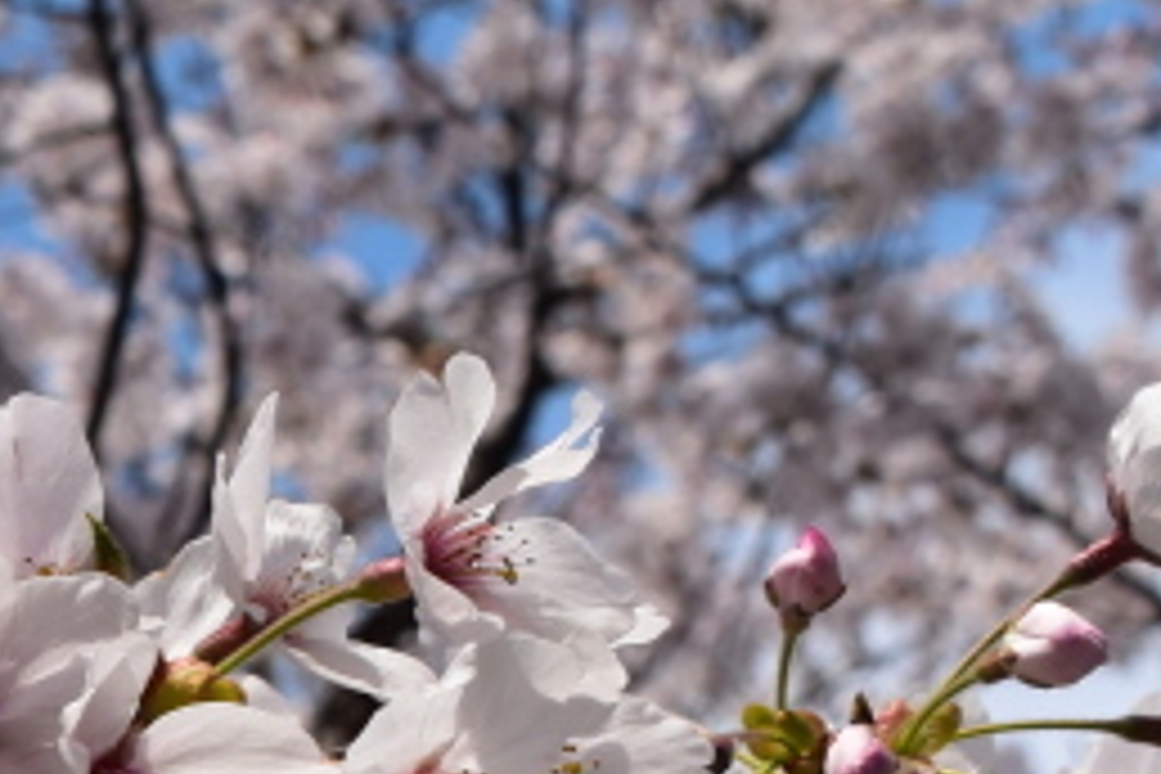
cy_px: 1294
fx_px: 5385
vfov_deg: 8.0
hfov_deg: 11.4
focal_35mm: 167
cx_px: -914
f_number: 11
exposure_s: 1/500
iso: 200
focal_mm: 28
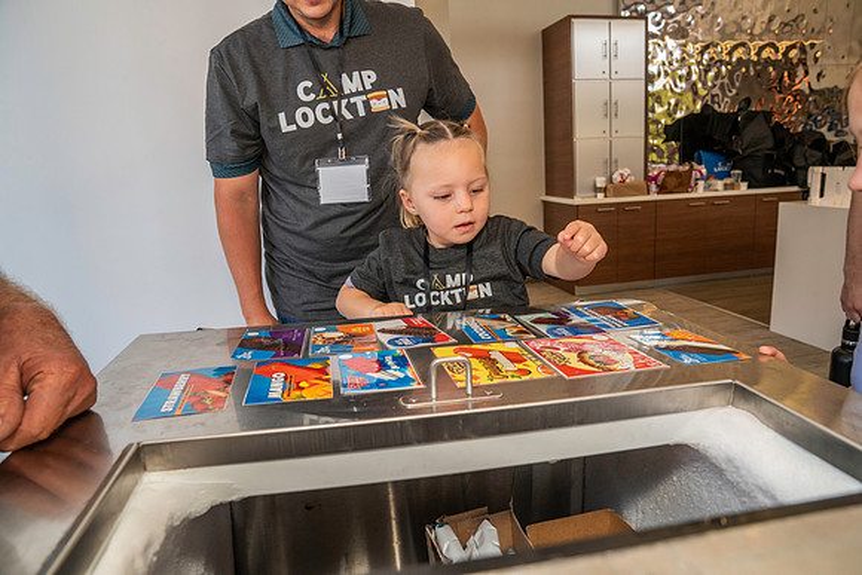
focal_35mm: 24
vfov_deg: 53.2
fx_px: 575
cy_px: 288
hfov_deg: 73.7
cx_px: 431
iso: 1600
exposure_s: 1/200
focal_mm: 24
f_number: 5.6
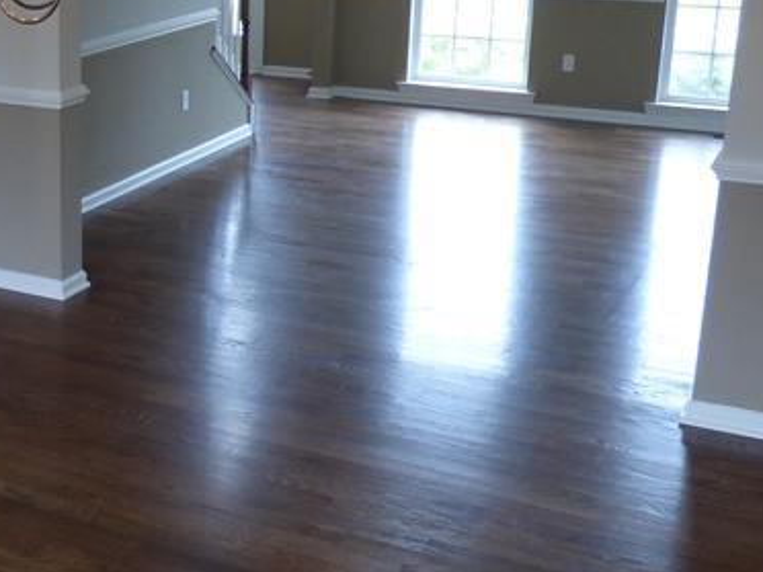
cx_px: 41
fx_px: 1212
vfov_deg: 26.4
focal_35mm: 55
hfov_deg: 32.7
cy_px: 180
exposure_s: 1/60
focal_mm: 3.58
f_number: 2.8
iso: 160
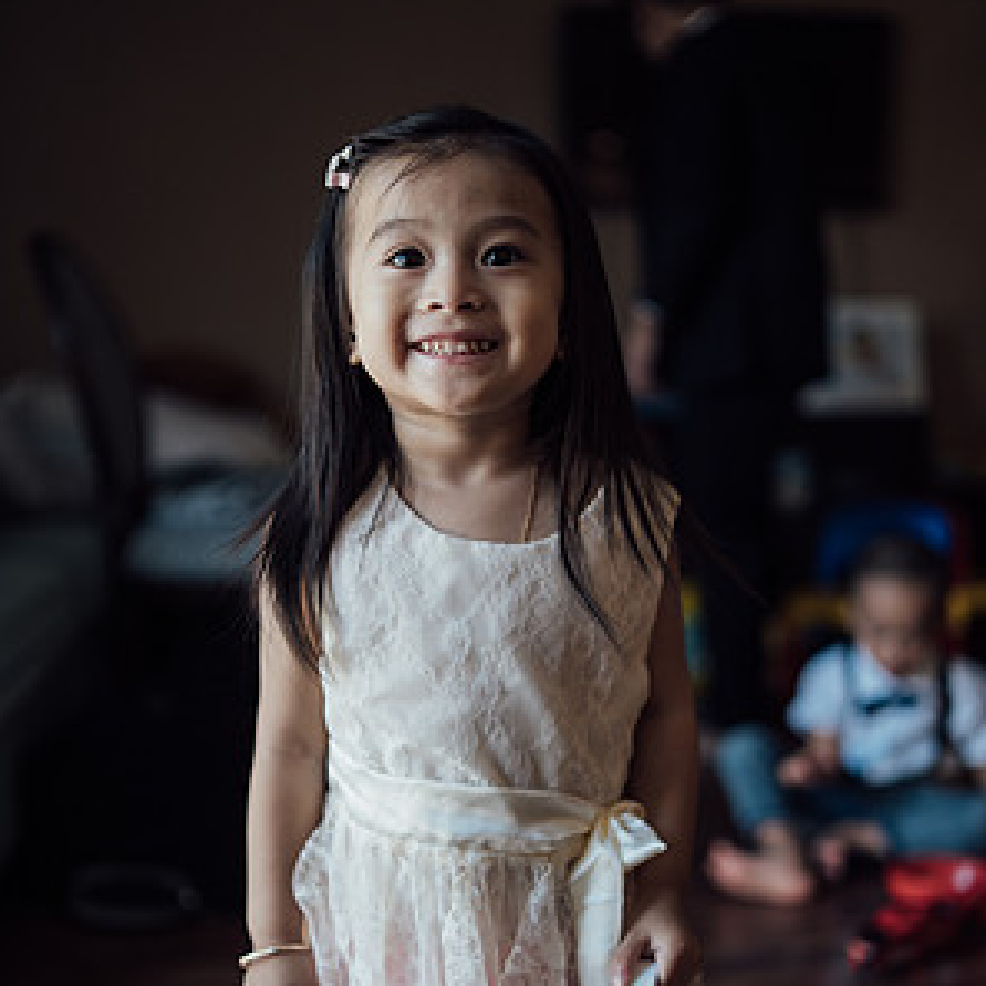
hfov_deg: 37.6
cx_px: 491
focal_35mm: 45
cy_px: 621
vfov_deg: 37.3
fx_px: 1450
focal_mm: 35
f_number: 1.4
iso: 320
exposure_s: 1/640
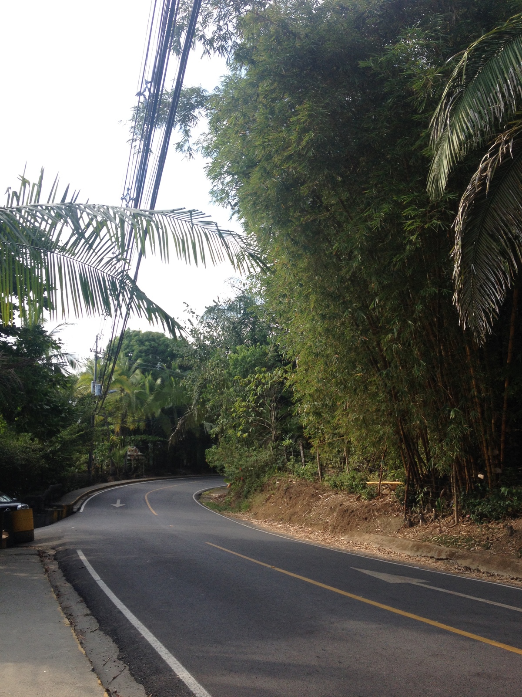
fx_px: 704
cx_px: 261
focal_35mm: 35
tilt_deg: +9.9
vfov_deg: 52.6
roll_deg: -1.0
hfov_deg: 40.7
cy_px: 348
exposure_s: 1/635
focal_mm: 4.28
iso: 50
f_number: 2.4
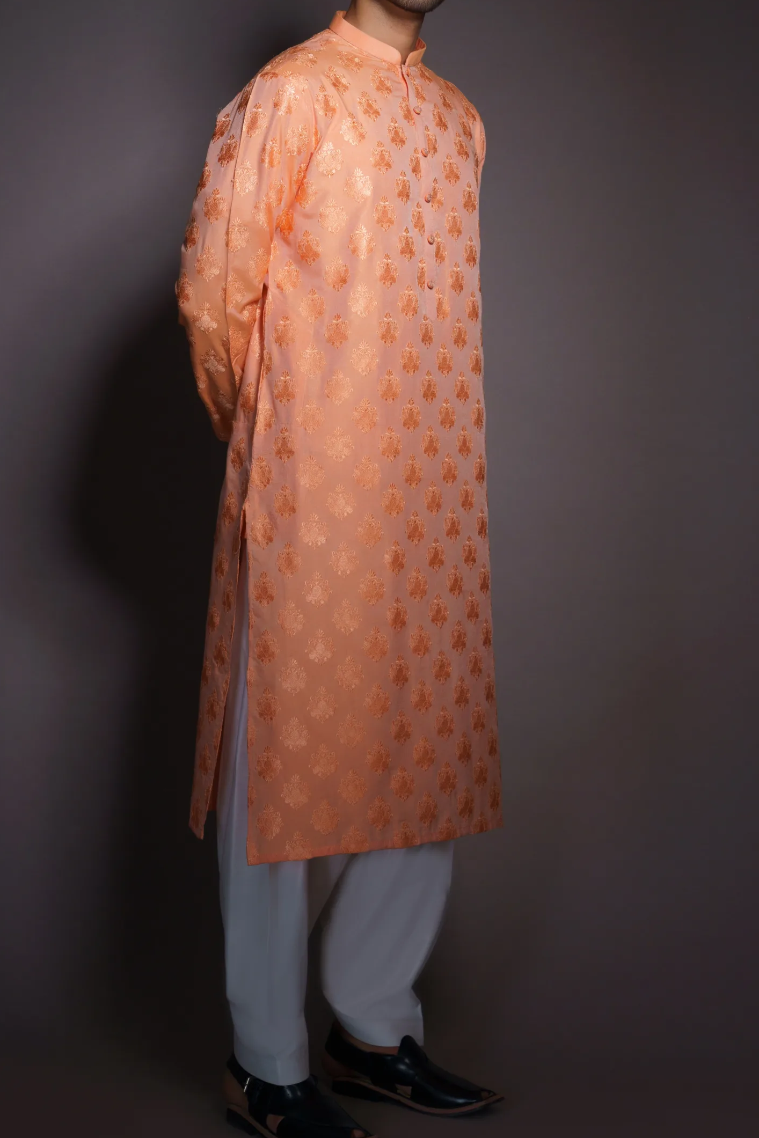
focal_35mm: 70
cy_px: 491
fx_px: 2214
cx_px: 386
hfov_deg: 19.5
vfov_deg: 28.8
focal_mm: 58
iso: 320
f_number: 8
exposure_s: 1/160
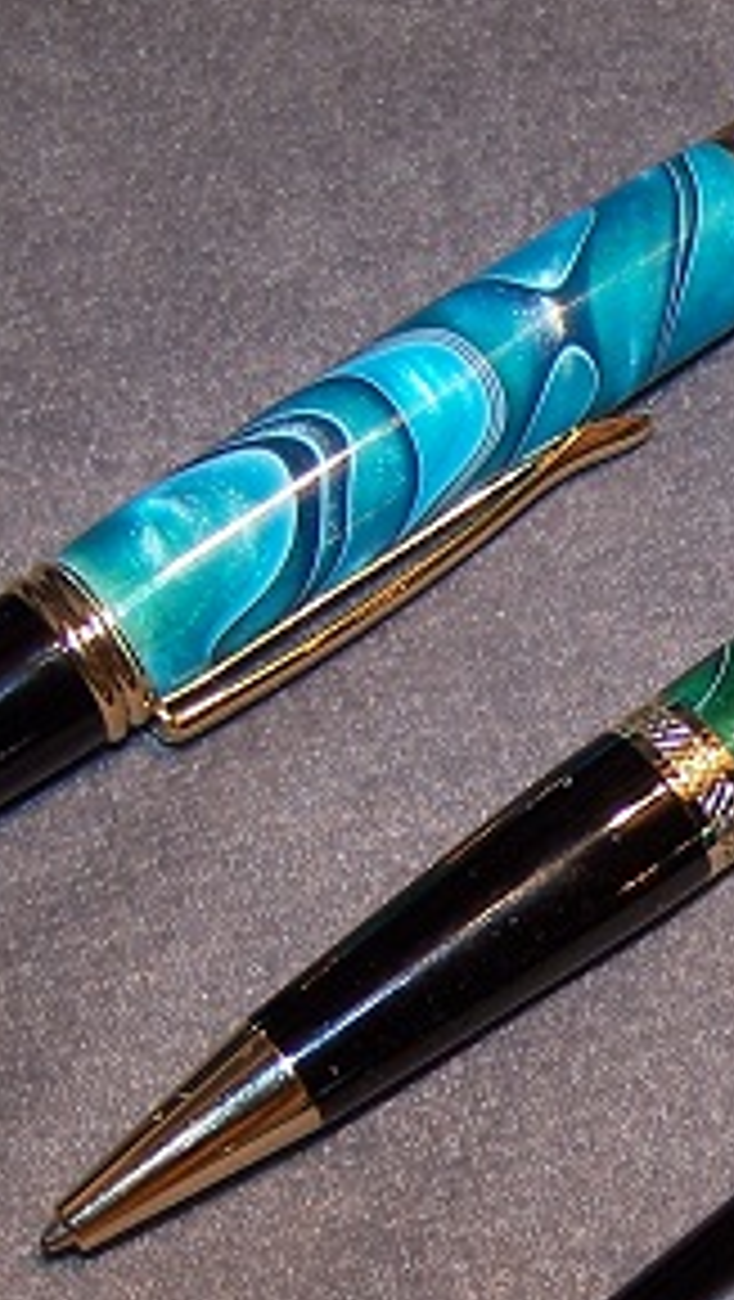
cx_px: 919
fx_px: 3315
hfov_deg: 12.3
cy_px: 974
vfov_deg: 22.0
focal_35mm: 96
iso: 80
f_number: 2.8
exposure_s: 1/60
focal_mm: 6.3
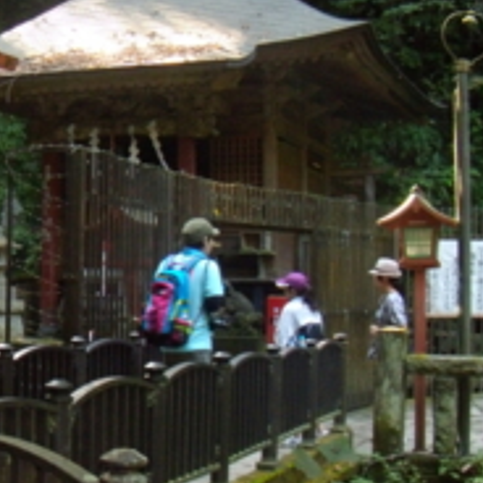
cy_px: 284
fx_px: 1089
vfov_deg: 25.0
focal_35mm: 69
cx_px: -5
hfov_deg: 23.9
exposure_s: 1/30
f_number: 3.6
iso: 400
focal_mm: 6.4
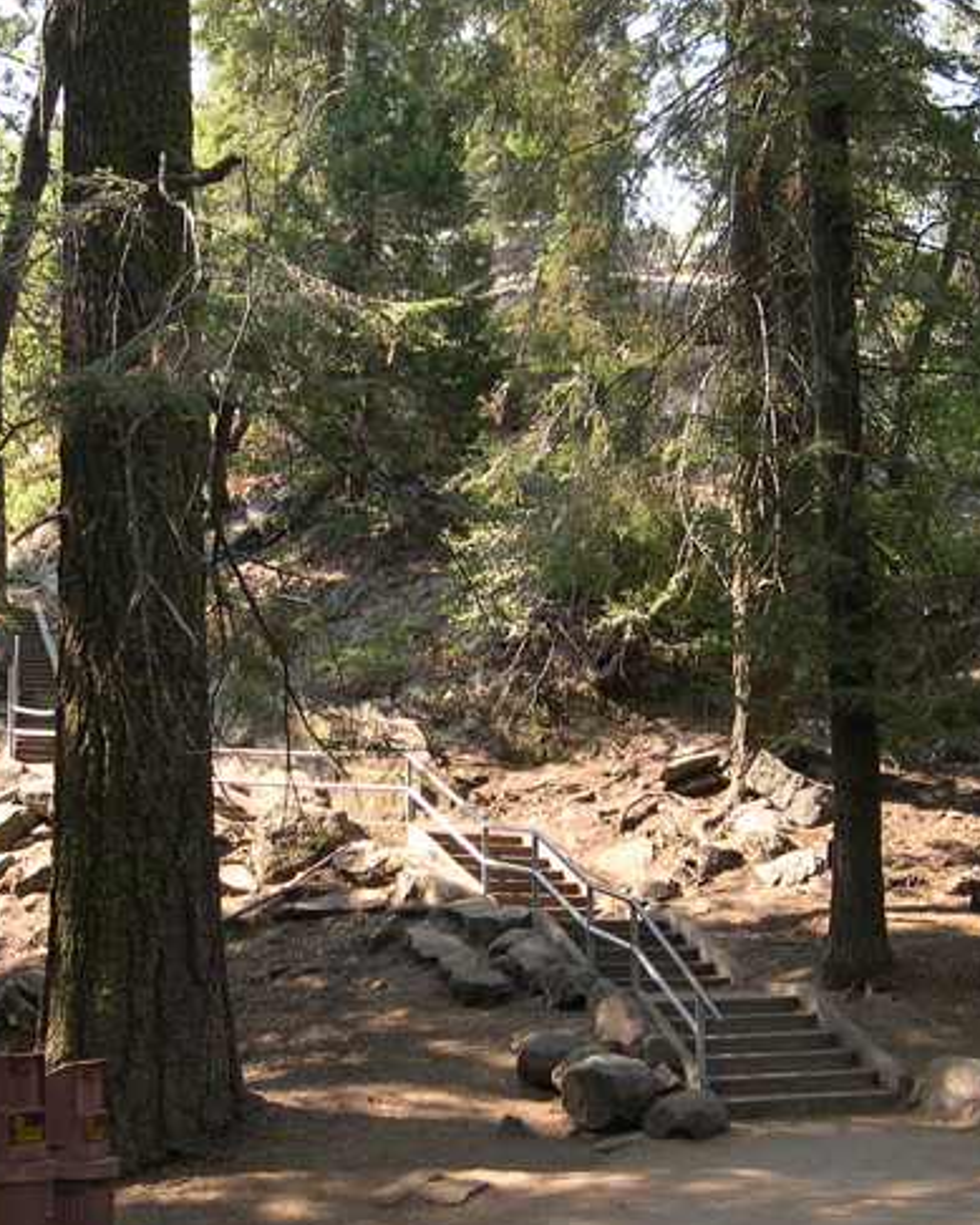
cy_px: 686
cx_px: 408
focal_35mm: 61
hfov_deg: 25.0
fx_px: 2211
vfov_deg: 30.9
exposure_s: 1/168
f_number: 2.8
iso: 100
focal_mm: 8
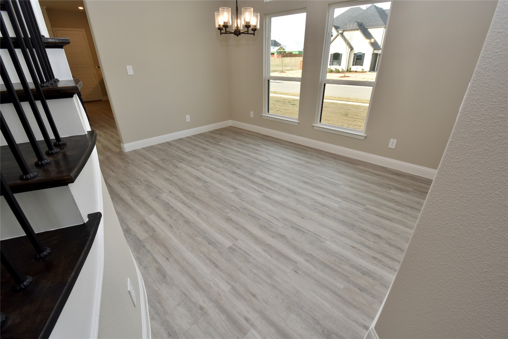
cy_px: 170
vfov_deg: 77.3
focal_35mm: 15
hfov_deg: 100.4
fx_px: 212
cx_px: 254
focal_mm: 10
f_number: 5.6
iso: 220
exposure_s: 1/125
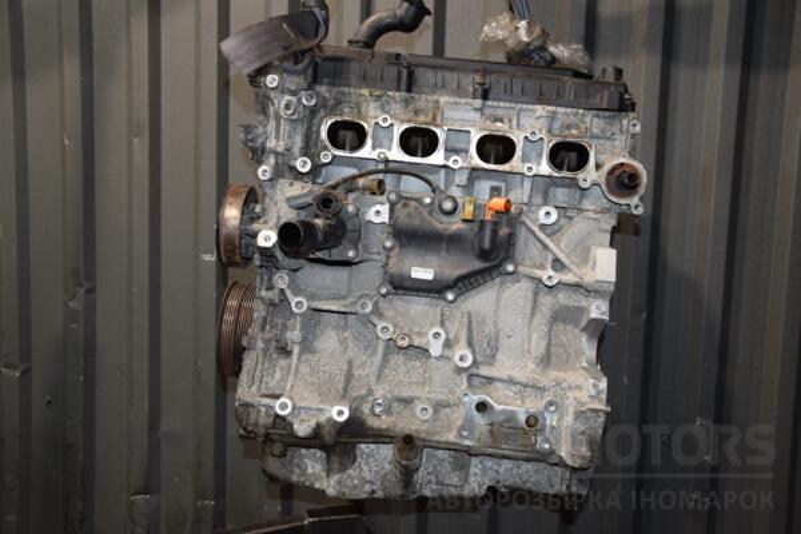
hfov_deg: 49.6
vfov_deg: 34.2
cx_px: 400
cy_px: 267
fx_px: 868
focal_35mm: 39
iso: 800
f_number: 5
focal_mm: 26
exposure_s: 1/60
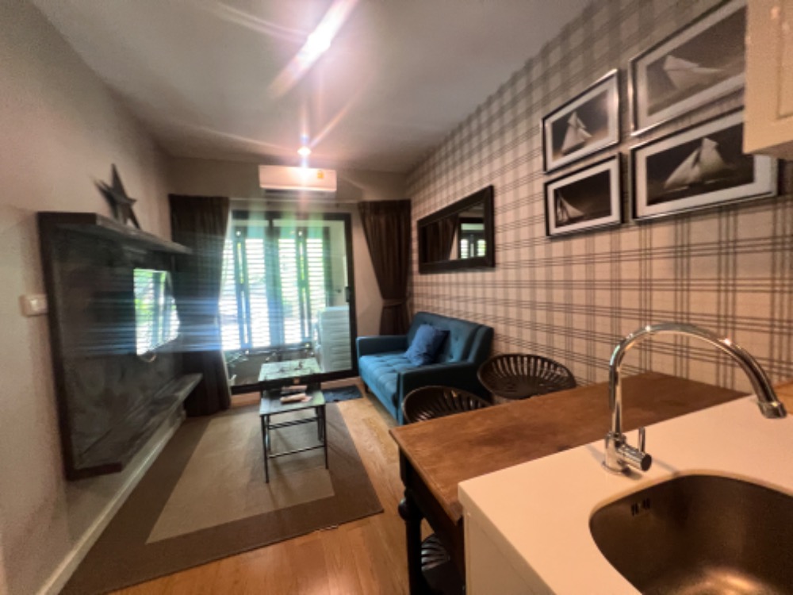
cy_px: 298
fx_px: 298
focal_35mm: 13
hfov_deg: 106.2
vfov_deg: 89.9
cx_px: 396
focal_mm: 1.57
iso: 400
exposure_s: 1/50
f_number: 1.8
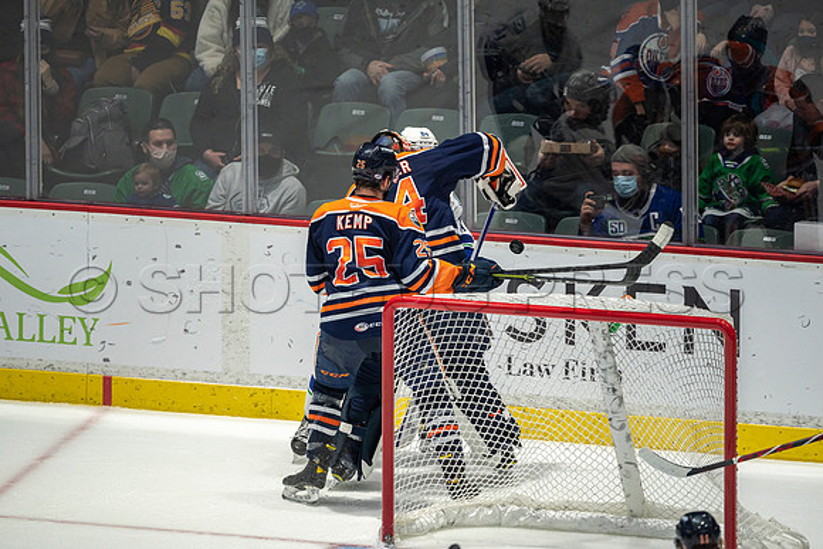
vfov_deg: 2.3
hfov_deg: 3.4
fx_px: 13930
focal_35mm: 609
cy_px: 274
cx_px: 412
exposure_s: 1/800
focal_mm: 600
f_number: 4
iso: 1600
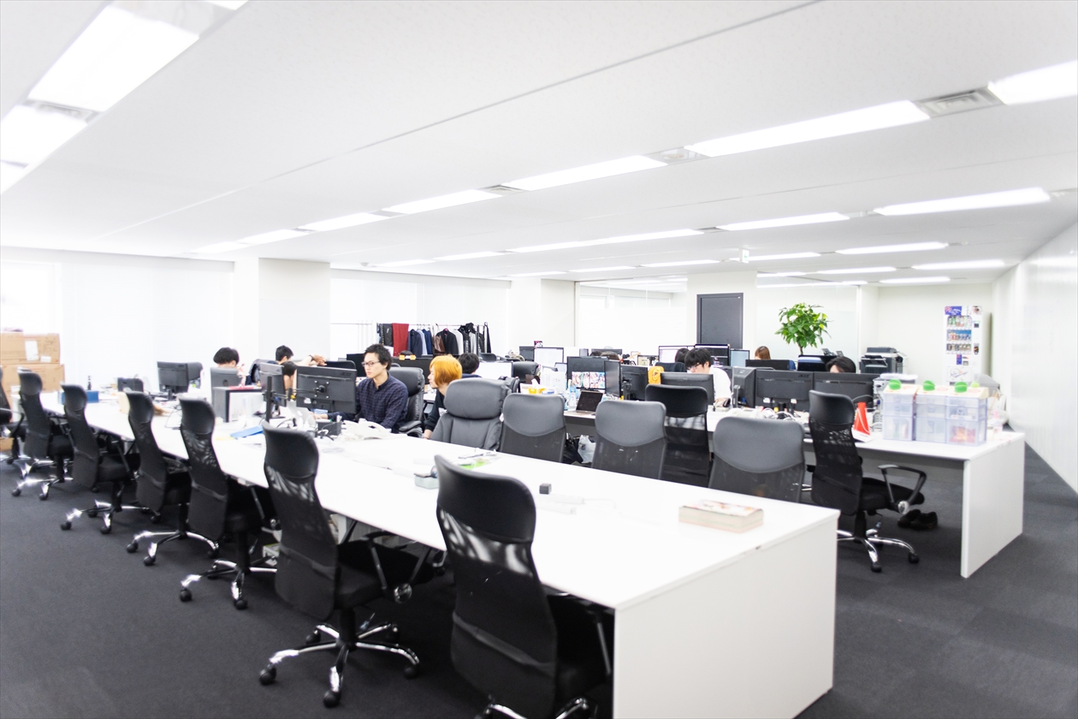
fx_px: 719
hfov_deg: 73.7
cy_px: 360
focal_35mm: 24
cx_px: 539
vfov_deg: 53.1
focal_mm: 24
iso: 400
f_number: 2.8
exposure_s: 1/160
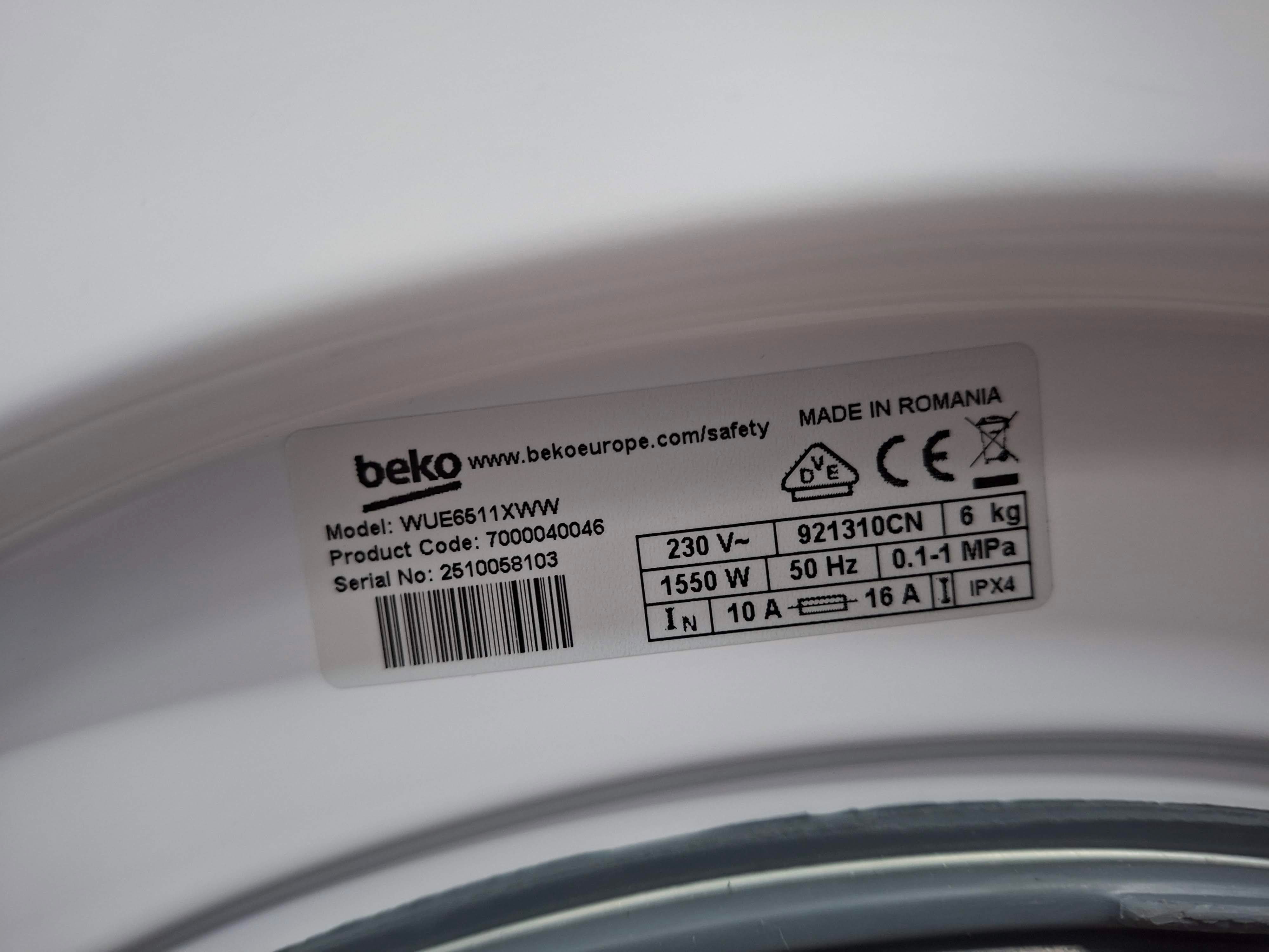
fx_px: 843
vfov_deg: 58.9
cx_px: 634
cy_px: 476
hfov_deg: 73.9
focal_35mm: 23
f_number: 1.8
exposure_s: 1/33
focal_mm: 5.54
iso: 400
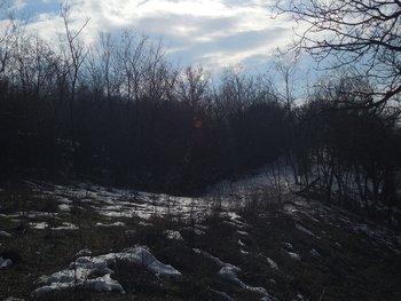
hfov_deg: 43.8
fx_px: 498
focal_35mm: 43
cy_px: 150
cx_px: 200
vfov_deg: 33.6
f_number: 3.9
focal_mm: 7.8
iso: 125
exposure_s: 1/1000
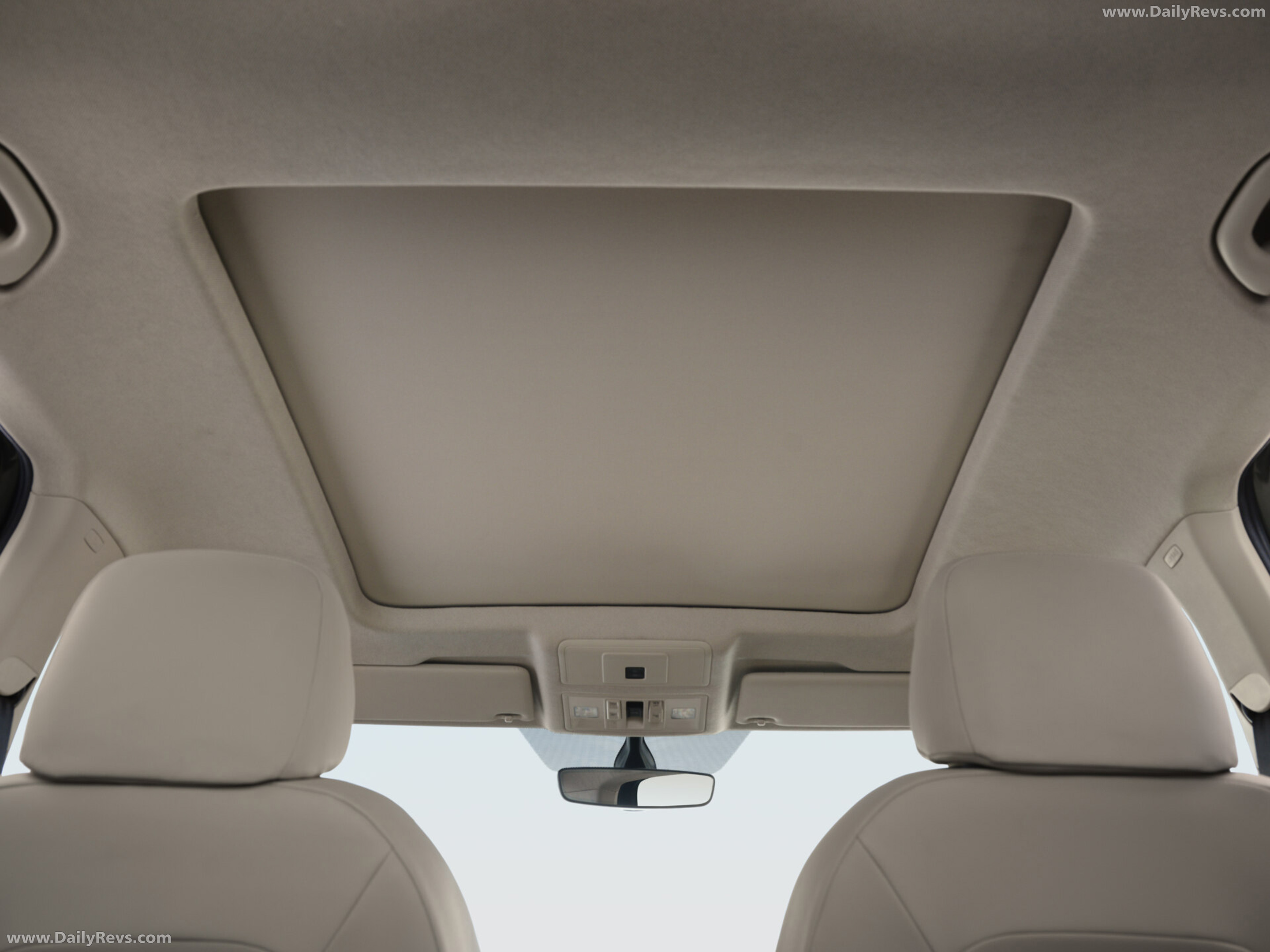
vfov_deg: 39.7
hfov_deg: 51.4
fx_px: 1321
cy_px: 476
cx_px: 635
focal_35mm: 36
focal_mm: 45.7
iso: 320
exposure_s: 1/80
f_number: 11
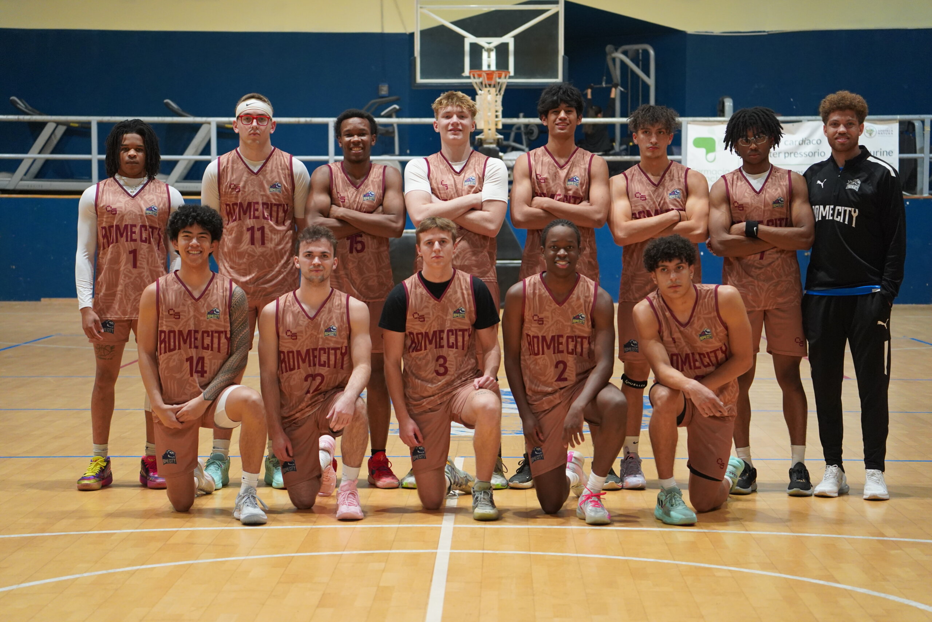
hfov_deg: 23.1
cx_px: 466
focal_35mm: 88
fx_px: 2278
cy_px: 311
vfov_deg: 15.5
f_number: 4.5
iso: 5000
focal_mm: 88
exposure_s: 1/160
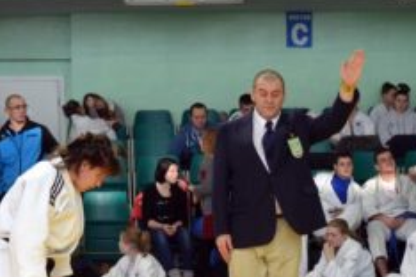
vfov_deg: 10.7
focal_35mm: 128
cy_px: 228
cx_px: 268
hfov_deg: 16.0
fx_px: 1479
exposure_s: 1/200
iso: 1000
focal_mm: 50
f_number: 5
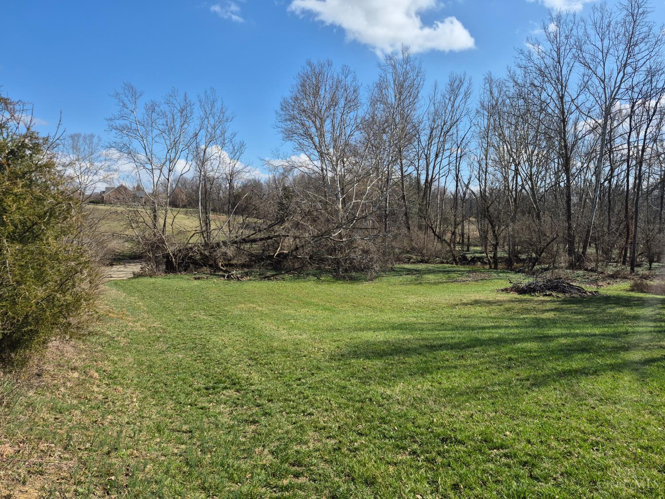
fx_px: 442
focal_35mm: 23
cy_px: 250
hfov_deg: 73.9
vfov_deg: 58.9
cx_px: 332
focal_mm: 5.4
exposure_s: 1/2008
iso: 25
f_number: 1.8
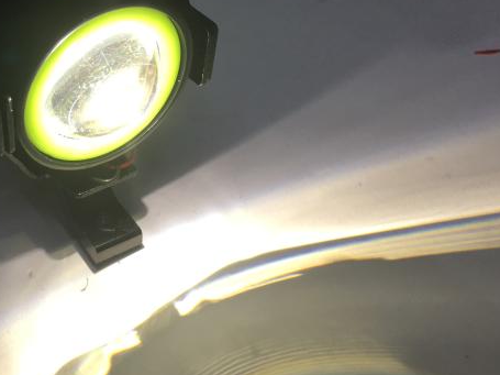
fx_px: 736
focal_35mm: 51
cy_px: 87
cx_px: 73
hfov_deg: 35.8
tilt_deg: -38.2
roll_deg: +5.7
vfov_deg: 28.1
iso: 40
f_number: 2.2
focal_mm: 4.15
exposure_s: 1/120
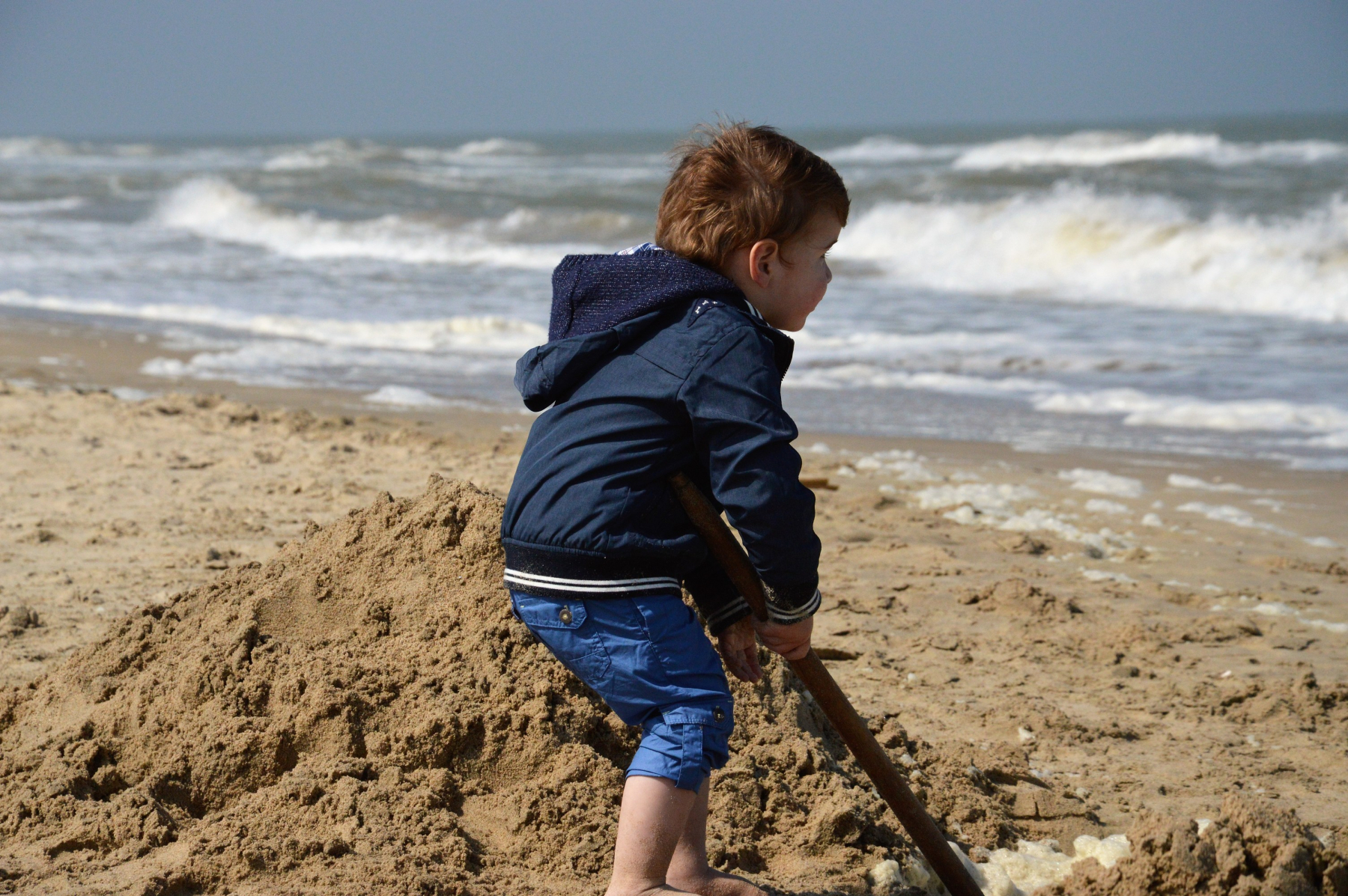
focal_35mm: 158
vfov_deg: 8.7
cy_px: 448
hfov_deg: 13.1
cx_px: 674
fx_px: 5893
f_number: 9
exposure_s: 1/4000
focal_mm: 105
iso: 800
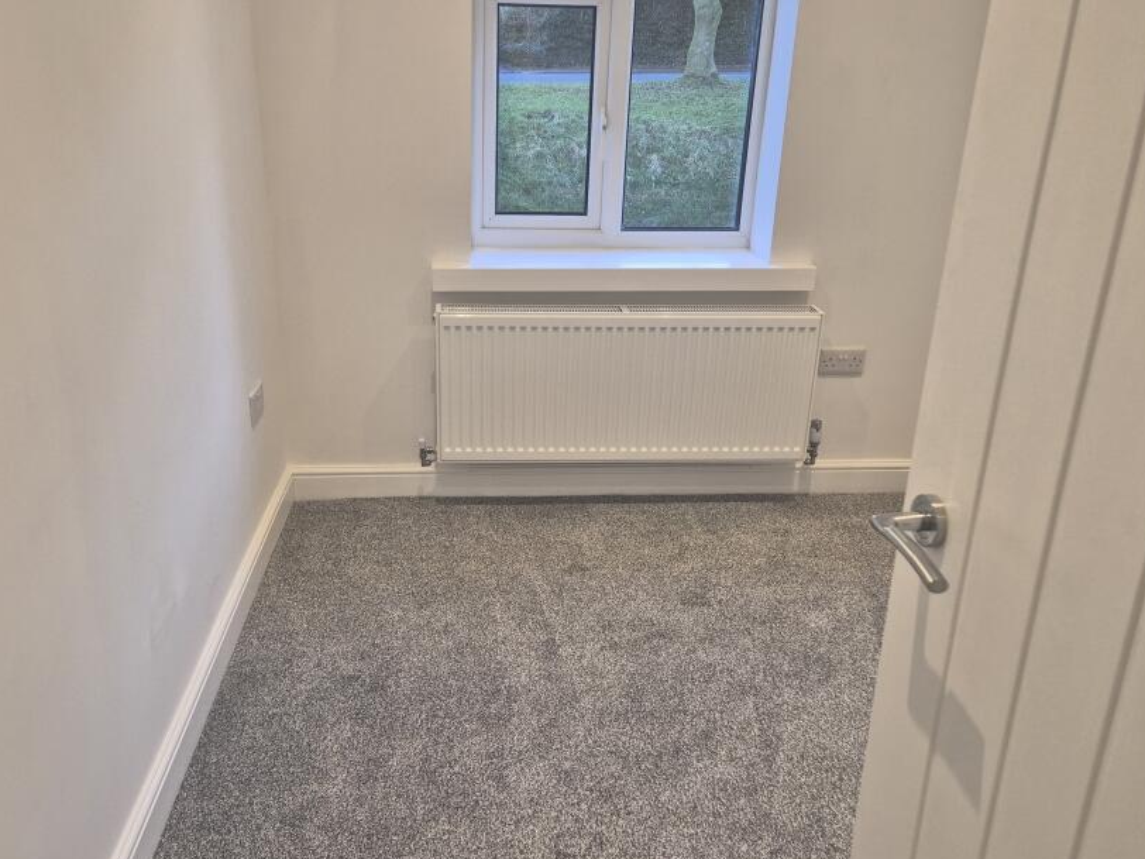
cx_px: 512
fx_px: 959
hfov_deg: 61.5
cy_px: 405
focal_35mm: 29
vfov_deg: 48.2
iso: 125
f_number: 1.8
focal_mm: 5.4
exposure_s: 1/100
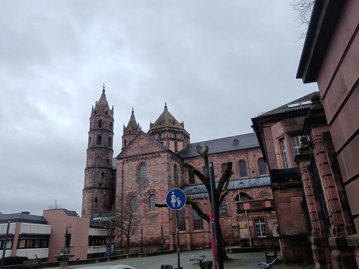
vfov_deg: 51.4
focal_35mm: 27
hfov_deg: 65.3
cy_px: 134
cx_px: 180
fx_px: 280
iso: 208
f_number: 1.9
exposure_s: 1/100
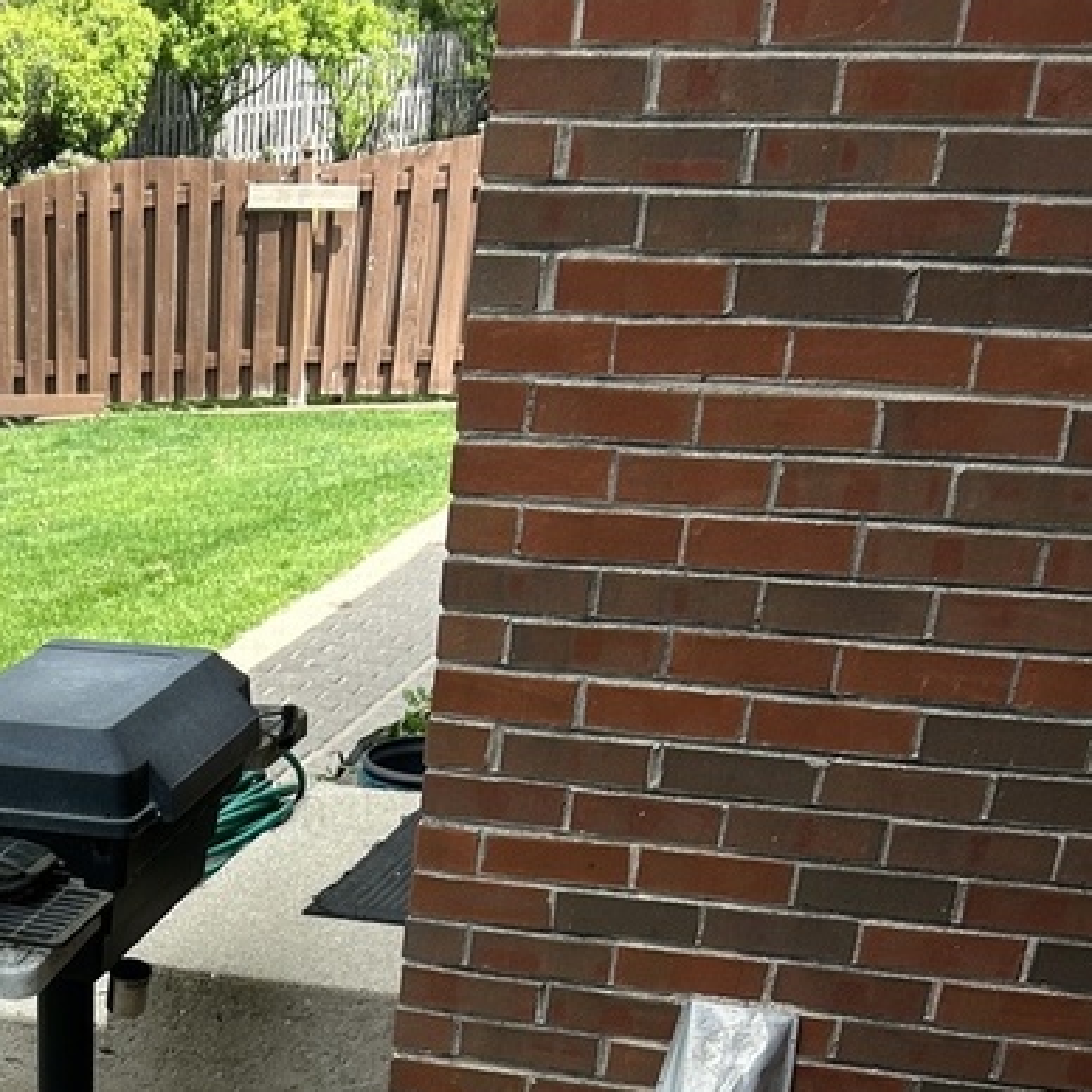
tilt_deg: -32.3
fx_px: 2284
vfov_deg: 23.3
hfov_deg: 25.5
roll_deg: +2.1
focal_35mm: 64
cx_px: -8
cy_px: 1475
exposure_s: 1/1183
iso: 50
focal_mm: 5.7
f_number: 1.5
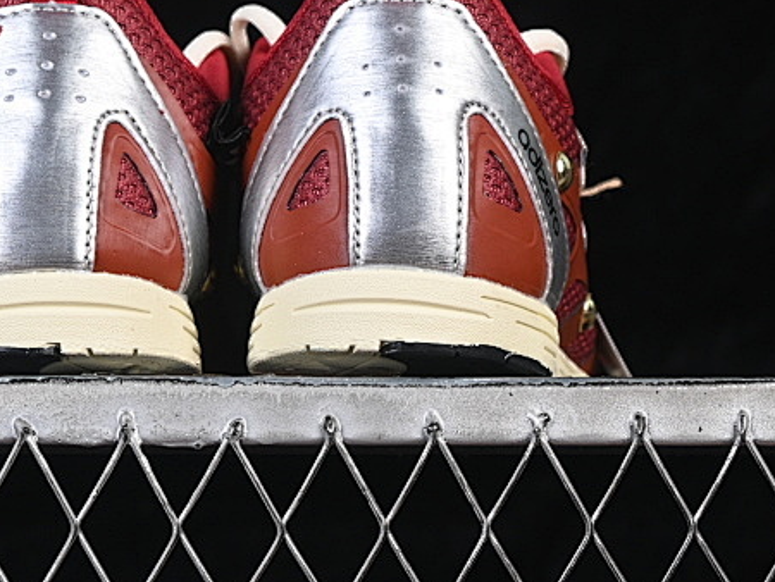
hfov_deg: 11.4
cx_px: 239
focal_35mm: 173
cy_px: -12
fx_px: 3875
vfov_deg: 8.5
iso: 160
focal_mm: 50
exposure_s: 1/80
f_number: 7.1
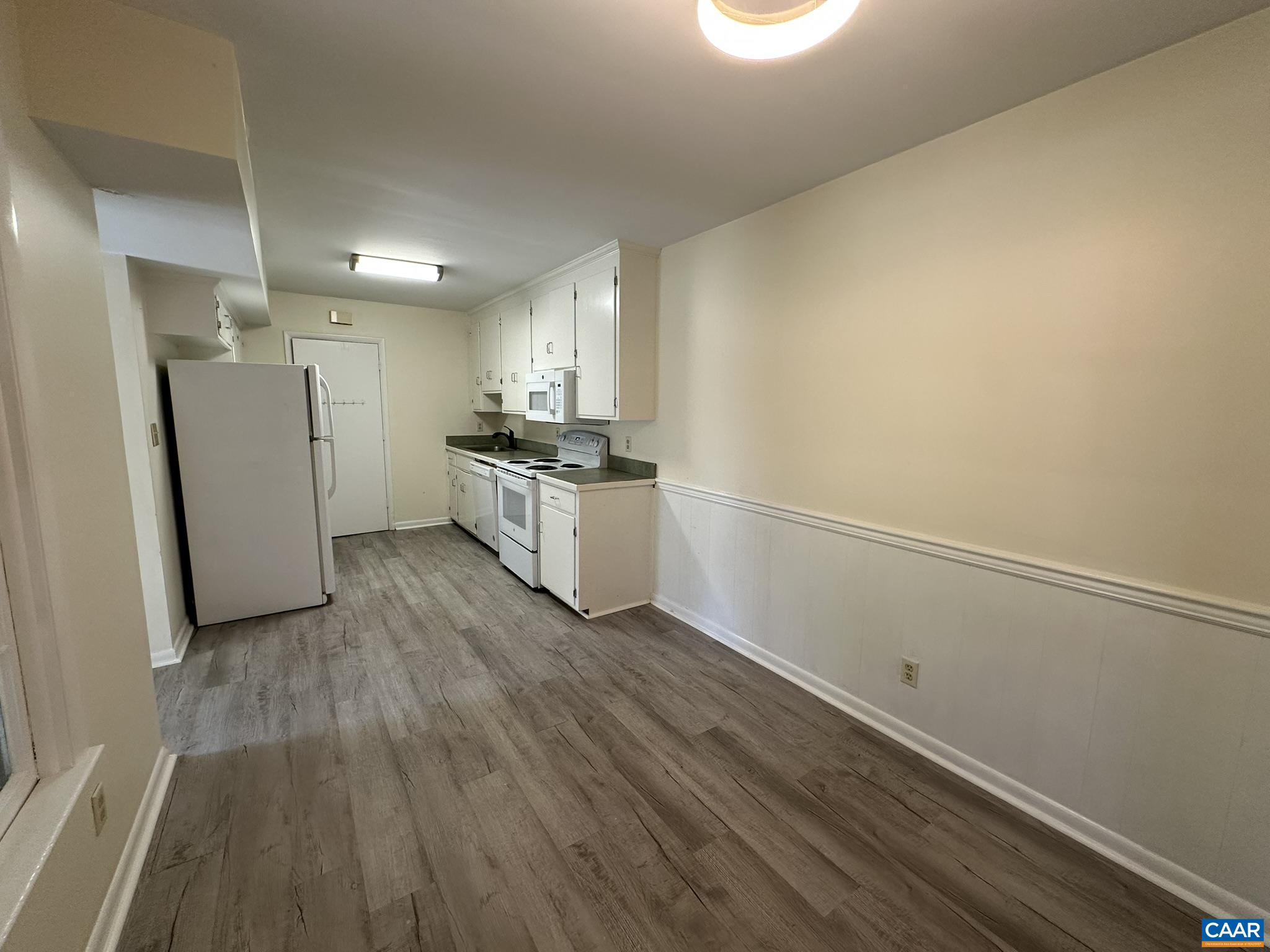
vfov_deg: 85.7
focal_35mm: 14
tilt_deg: -7.7
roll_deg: -0.5
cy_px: 476
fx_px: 514
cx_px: 635
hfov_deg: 102.1
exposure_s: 1/120
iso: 200
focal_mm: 2.22
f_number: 2.2
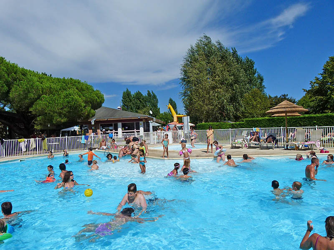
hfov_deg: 69.4
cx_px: 167
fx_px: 241
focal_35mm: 25
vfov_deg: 54.9
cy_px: 125
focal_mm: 4.5
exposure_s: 1/2000
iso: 100
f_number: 4
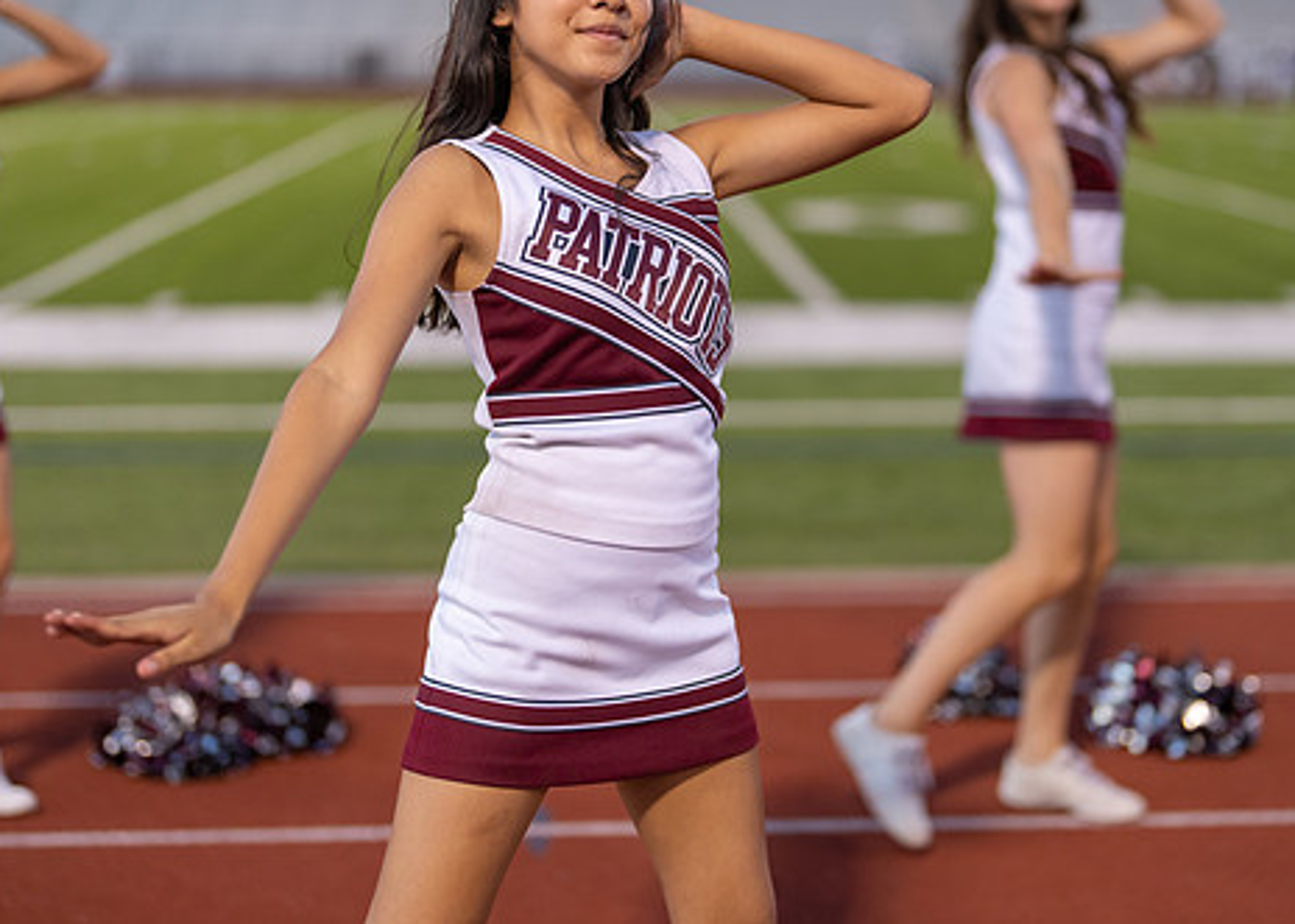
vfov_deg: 20.0
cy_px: 315
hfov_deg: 27.8
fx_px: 2610
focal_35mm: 71
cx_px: 770
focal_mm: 50
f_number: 1.2
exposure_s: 1/1000
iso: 400
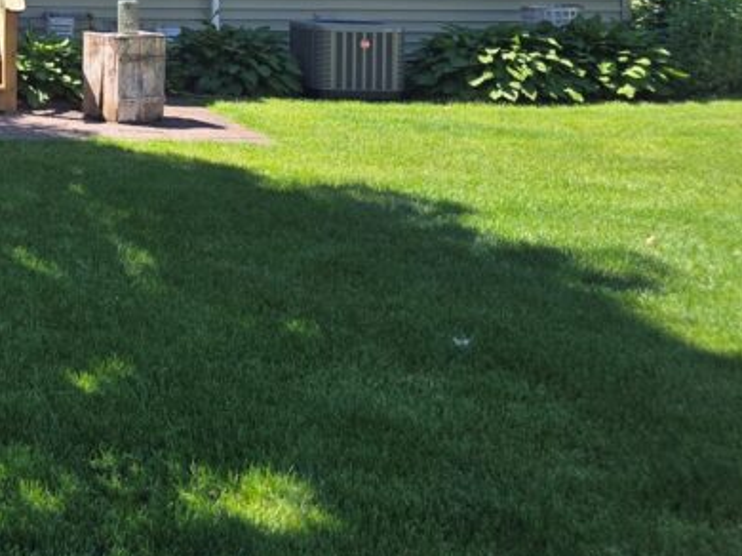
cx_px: -267
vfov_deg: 22.0
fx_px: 1350
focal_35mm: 63
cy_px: -59
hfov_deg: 25.6
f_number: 1.7
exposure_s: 1/2157
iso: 80
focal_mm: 6.3
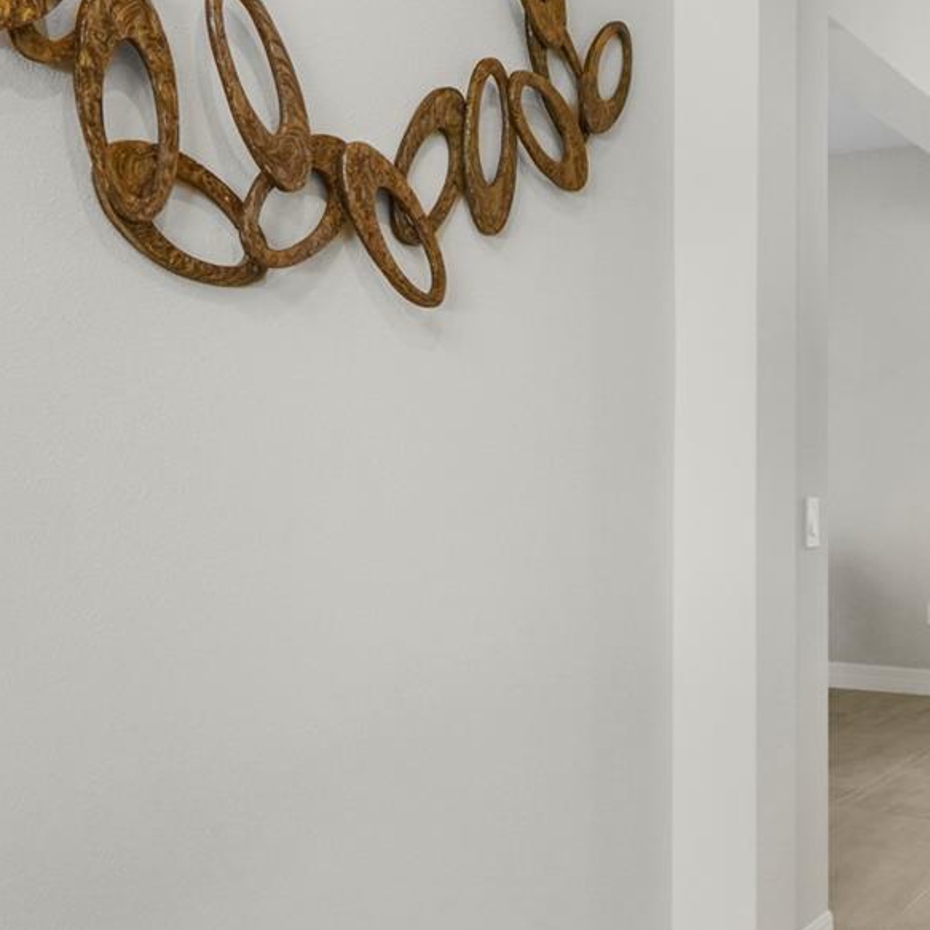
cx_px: 649
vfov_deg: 40.0
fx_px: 1277
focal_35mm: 42
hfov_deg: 39.4
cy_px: 463
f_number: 2.8
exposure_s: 1/60
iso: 640
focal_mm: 12
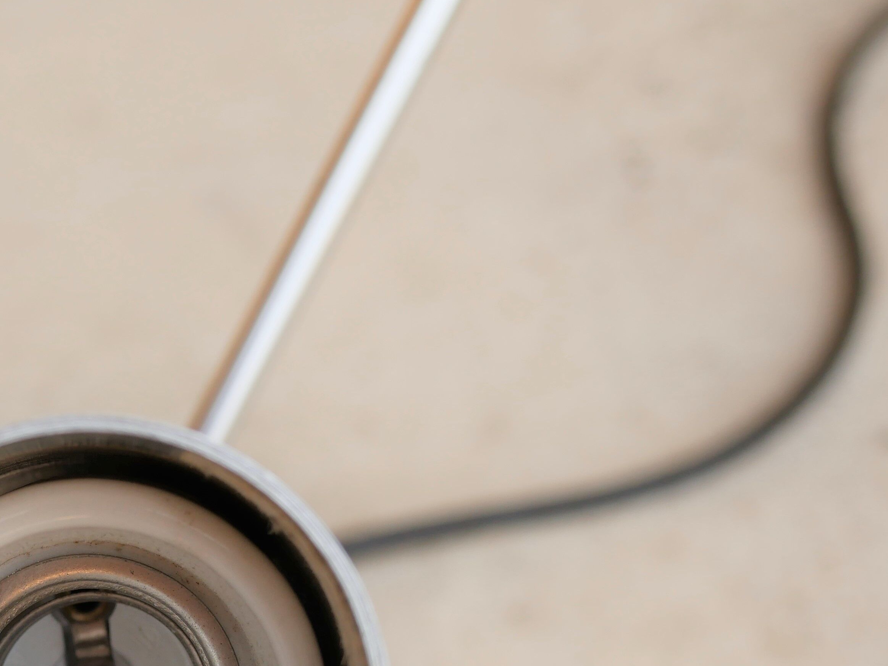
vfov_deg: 18.2
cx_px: 101
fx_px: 2027
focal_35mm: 79
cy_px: 655
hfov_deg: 24.1
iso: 200
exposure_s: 1/400
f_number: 3.2
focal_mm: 20
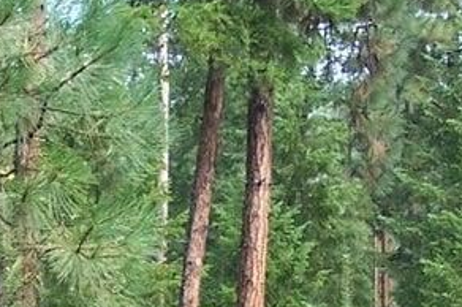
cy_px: 448
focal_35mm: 185
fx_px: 2371
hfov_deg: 11.1
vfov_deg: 7.3
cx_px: 81
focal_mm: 6.3
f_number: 2.8
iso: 80
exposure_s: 1/250
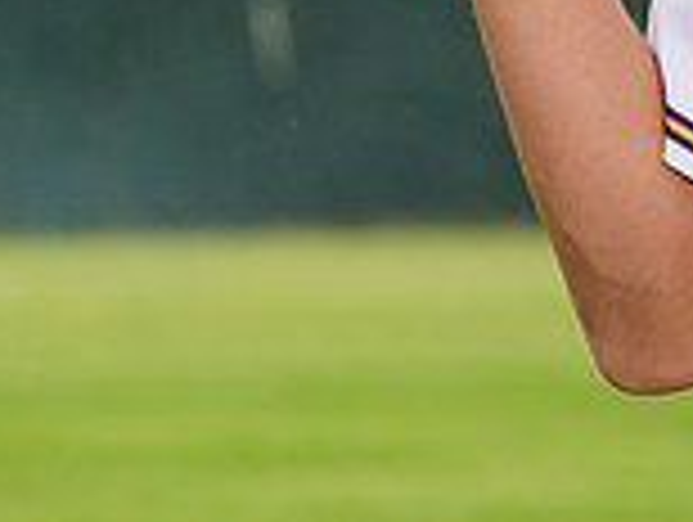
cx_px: 1206
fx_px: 14336
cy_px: -340
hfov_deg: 2.8
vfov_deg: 2.1
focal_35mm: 715
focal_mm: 198
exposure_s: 1/250
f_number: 9
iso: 160
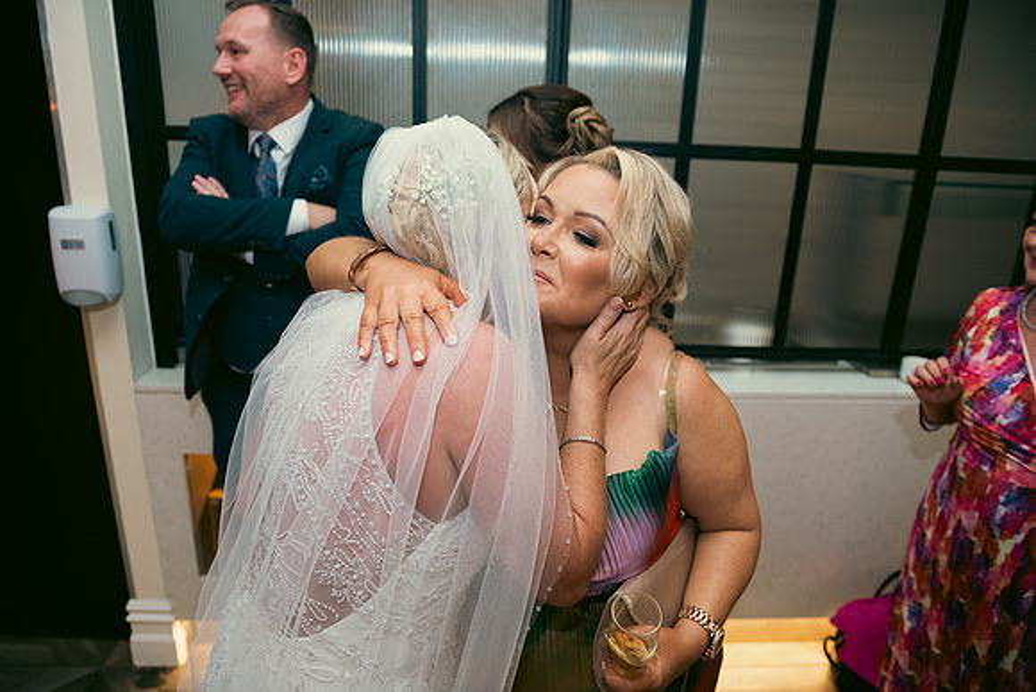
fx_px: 691
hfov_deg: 73.7
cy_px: 346
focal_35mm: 24
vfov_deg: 53.2
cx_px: 518
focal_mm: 24
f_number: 3.5
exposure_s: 1/160
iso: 800
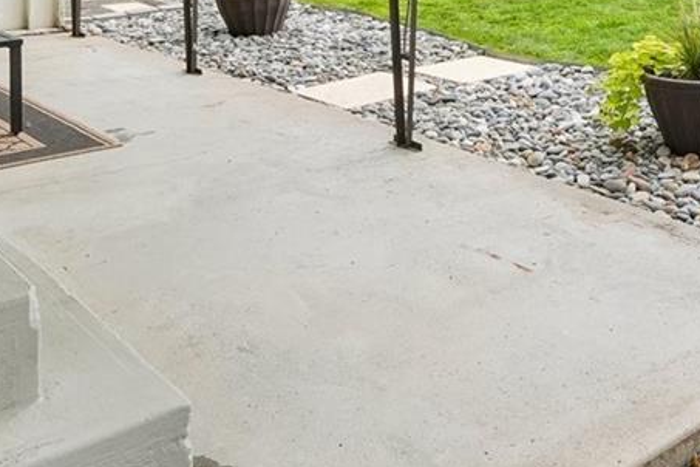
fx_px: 1030
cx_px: 658
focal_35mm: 53
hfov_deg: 34.9
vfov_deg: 22.4
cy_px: -162
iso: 800
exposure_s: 1/320
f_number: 8
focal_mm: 10
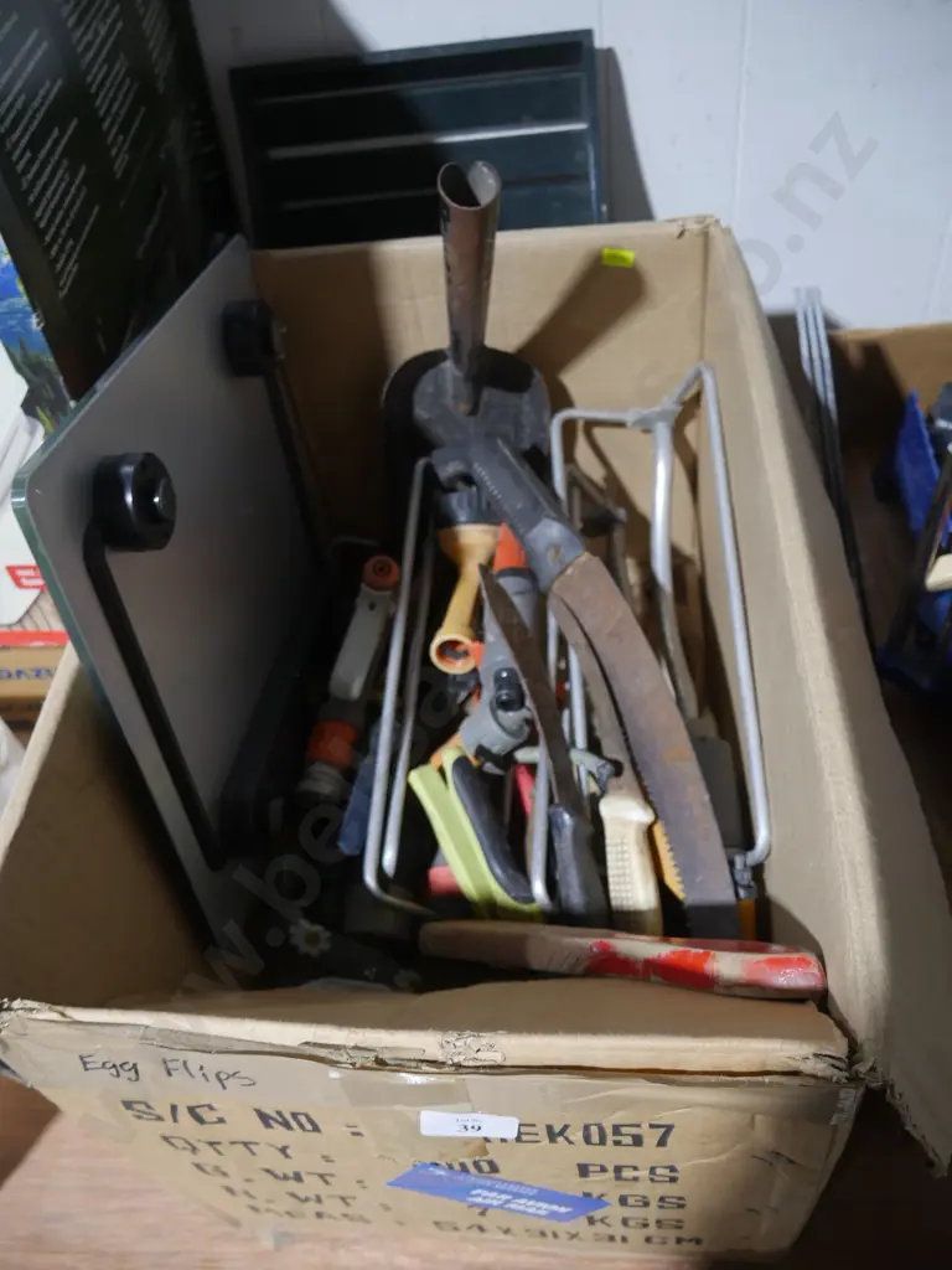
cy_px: 635
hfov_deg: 49.7
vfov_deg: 63.4
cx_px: 476
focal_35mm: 28
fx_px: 1027
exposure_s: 1/60
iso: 640
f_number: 3.5
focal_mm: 14
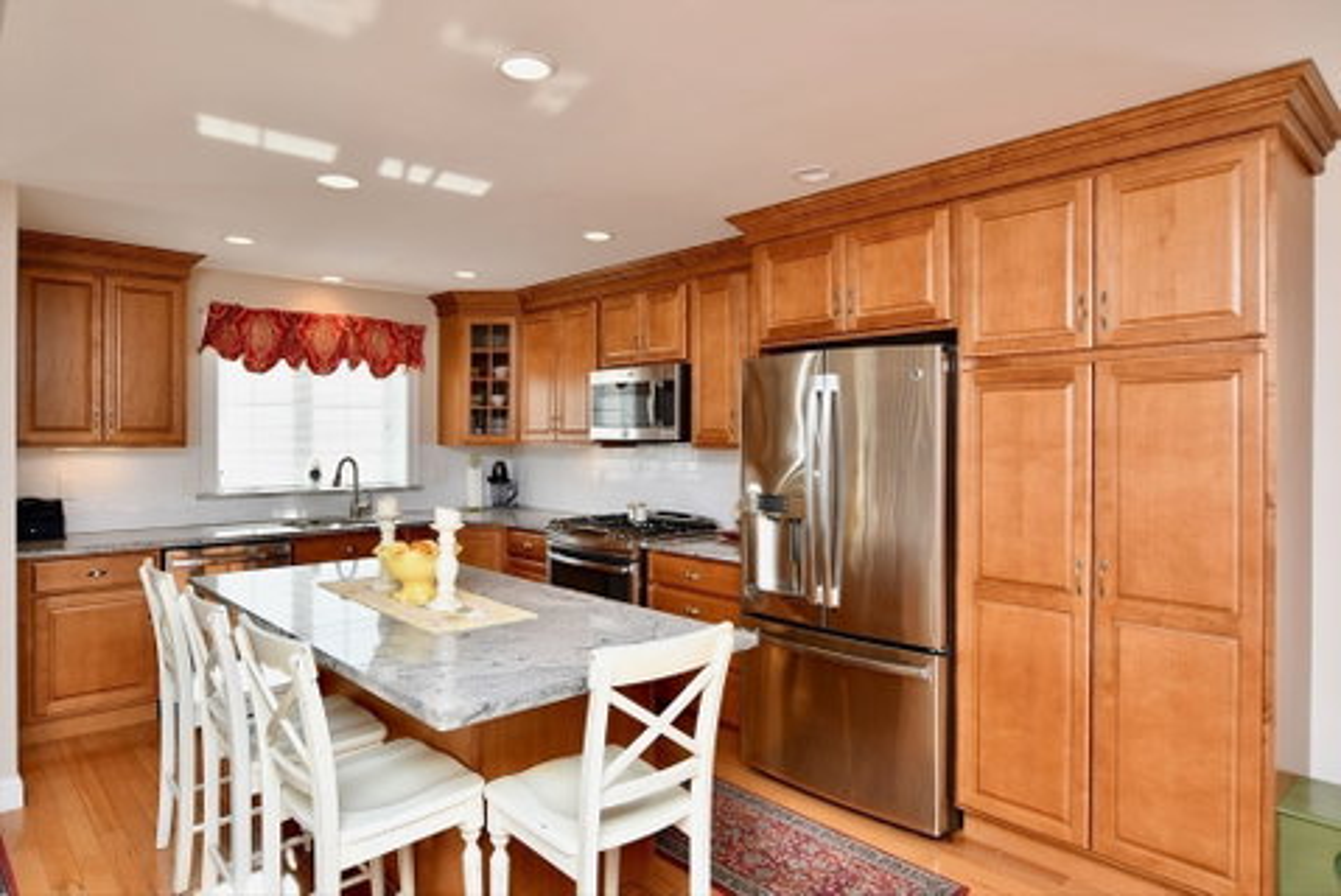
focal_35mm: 21
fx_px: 783
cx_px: 670
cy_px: 448
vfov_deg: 59.6
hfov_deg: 81.2
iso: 200
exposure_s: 1/80
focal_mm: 14
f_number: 4.5
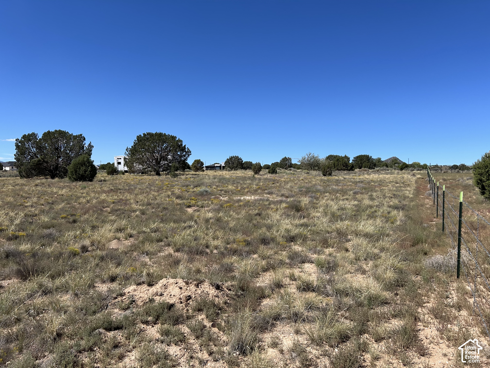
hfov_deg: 67.3
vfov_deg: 53.1
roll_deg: -0.6
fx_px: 368
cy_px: 184
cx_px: 245
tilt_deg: -0.7
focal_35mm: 26
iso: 50
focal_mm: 5.7
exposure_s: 1/4831
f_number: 1.5
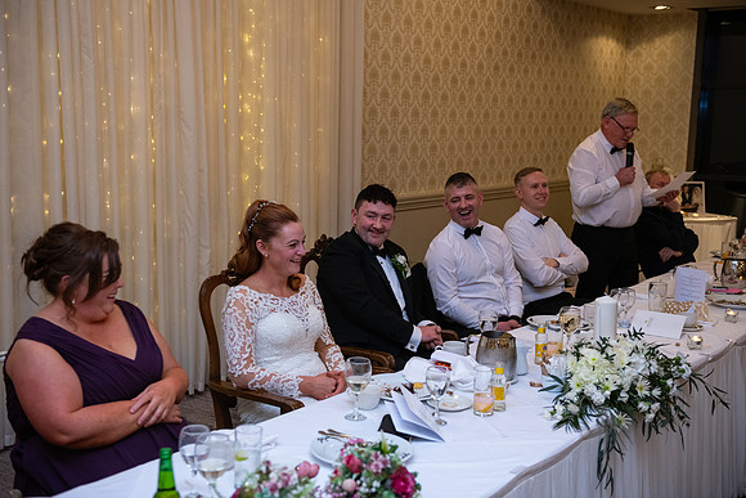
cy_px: 249
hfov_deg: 44.5
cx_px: 373
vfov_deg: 30.5
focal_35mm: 44
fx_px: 912
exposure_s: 1/160
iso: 1000
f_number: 3.5
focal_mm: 44
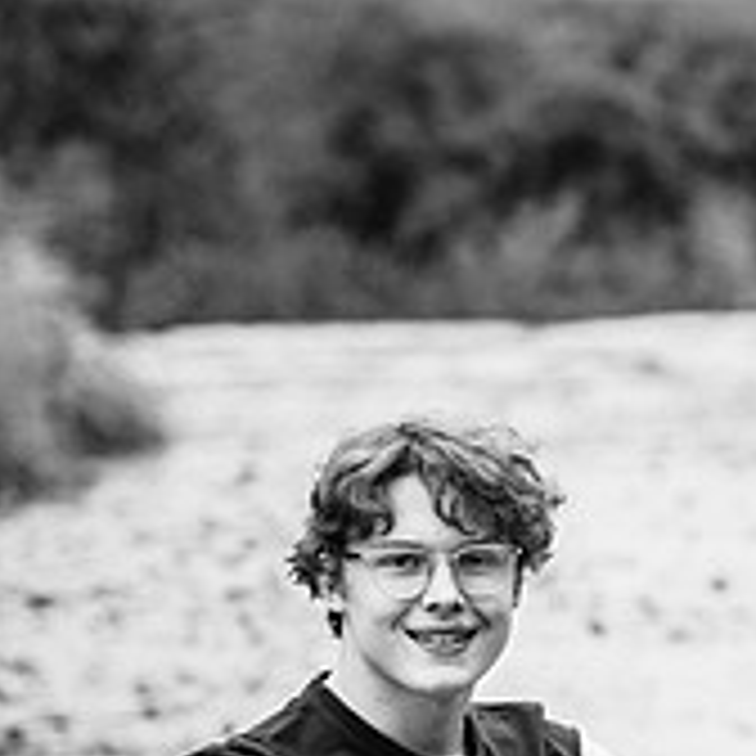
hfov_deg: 9.0
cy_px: 922
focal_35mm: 194
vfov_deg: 8.9
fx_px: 4793
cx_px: 657
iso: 250
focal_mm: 85
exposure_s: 1/500
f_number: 2.8
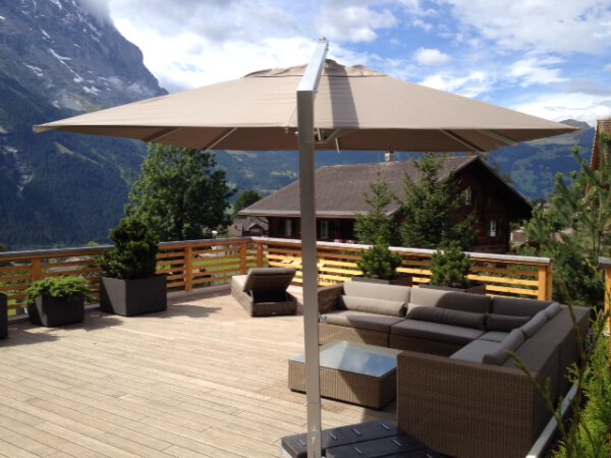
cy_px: 229
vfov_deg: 40.7
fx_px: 618
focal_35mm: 35
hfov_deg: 52.6
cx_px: 306
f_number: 2.4
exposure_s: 1/1284
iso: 50
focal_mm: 4.28
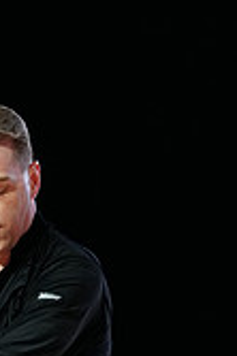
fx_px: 4512
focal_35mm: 456
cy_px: 584
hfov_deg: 3.0
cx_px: -106
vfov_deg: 4.5
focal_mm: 131
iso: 2500
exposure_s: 1/320
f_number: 4
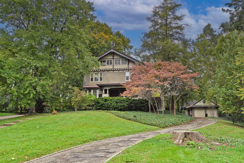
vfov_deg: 43.6
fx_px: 203
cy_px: 82
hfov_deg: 61.9
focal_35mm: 30
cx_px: 122
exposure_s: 1/250
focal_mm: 30
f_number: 5.6
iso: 200
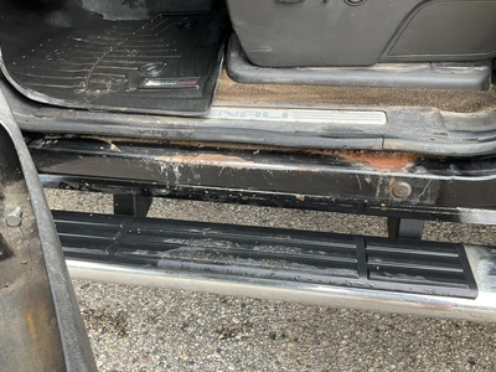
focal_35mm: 29
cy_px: 186
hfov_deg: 61.7
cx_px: 248
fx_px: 416
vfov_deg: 48.2
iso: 20
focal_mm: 3
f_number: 1.8
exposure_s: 1/122
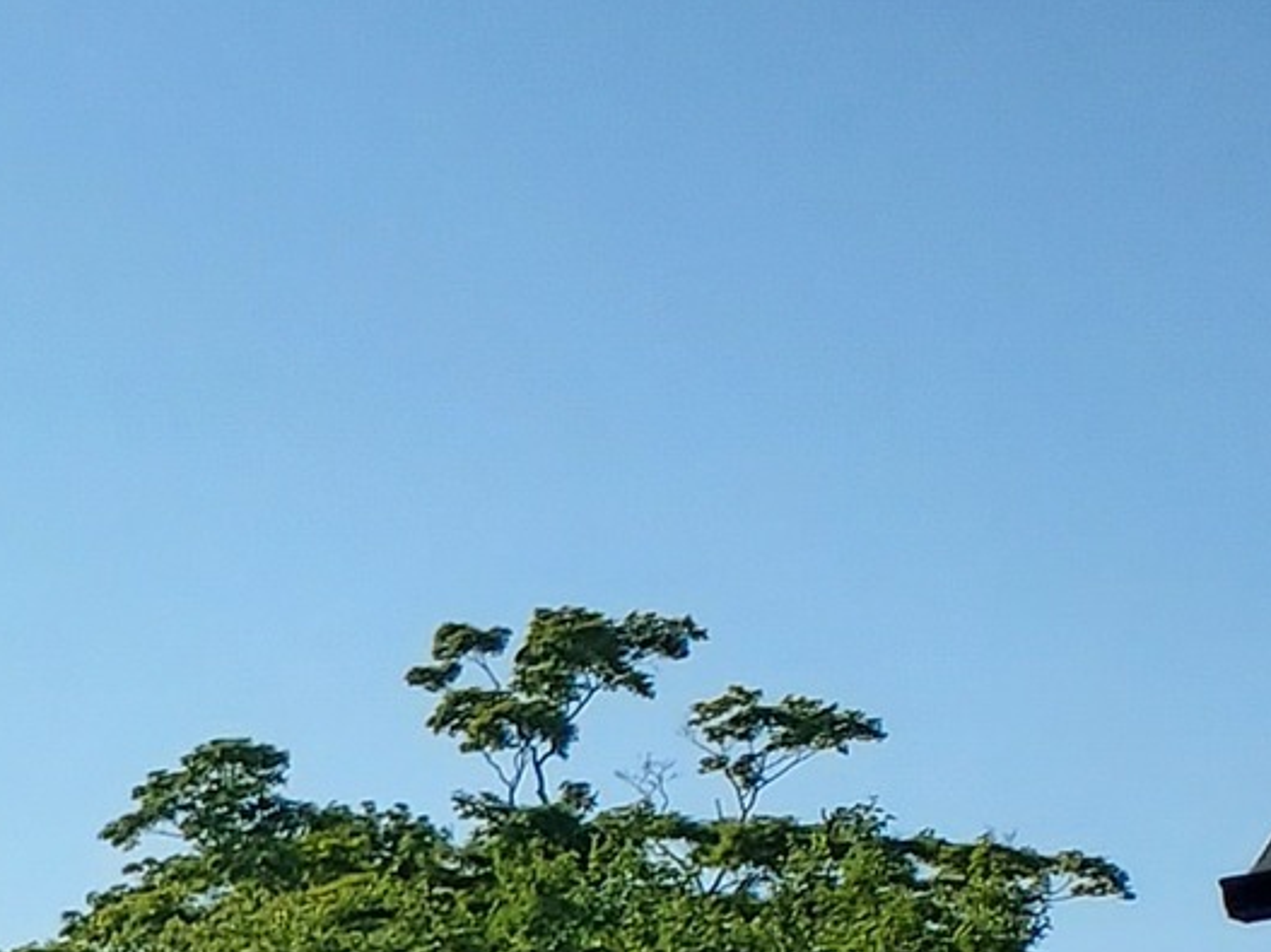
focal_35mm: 140
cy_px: 1514
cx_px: -2192
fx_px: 5139
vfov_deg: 10.2
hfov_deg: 10.9
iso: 40
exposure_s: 1/1500
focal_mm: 4.6
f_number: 1.8
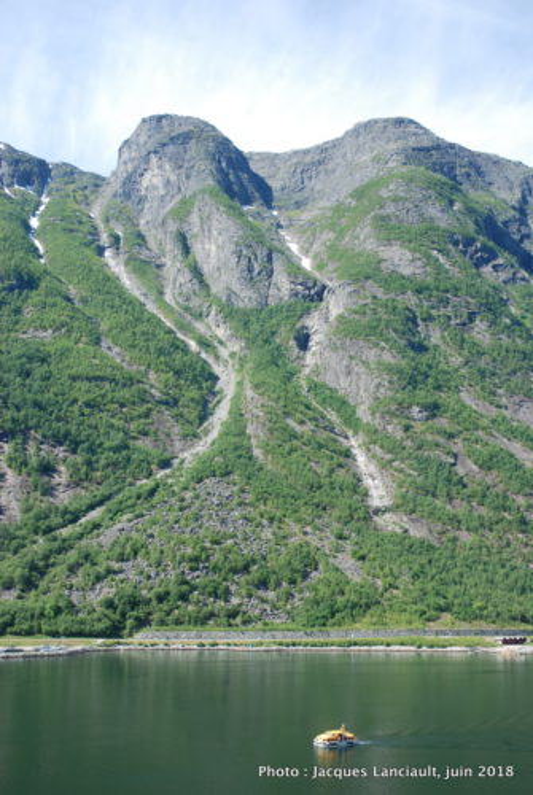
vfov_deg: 47.9
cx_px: 266
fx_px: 896
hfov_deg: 33.1
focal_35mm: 40
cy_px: 398
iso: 100
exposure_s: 1/50
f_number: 11
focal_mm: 27
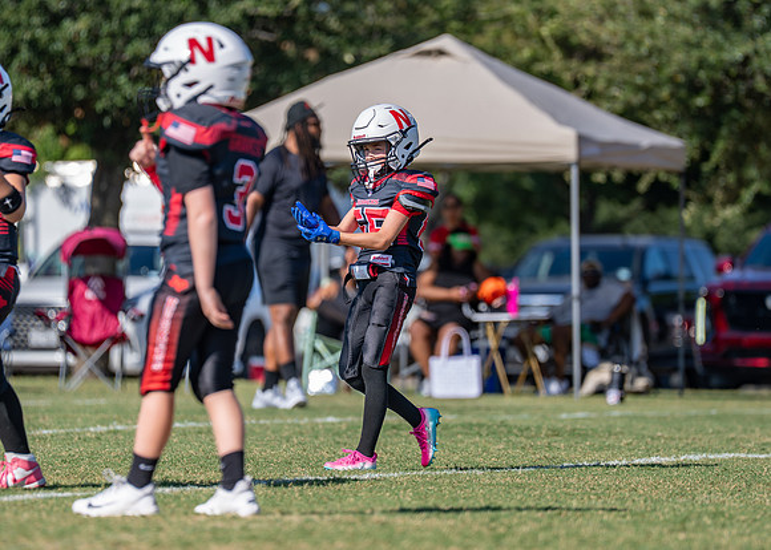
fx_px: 7429
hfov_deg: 5.9
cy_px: 272
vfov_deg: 4.2
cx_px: 408
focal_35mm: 339
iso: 100
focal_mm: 200
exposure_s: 1/1600
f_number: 2.8
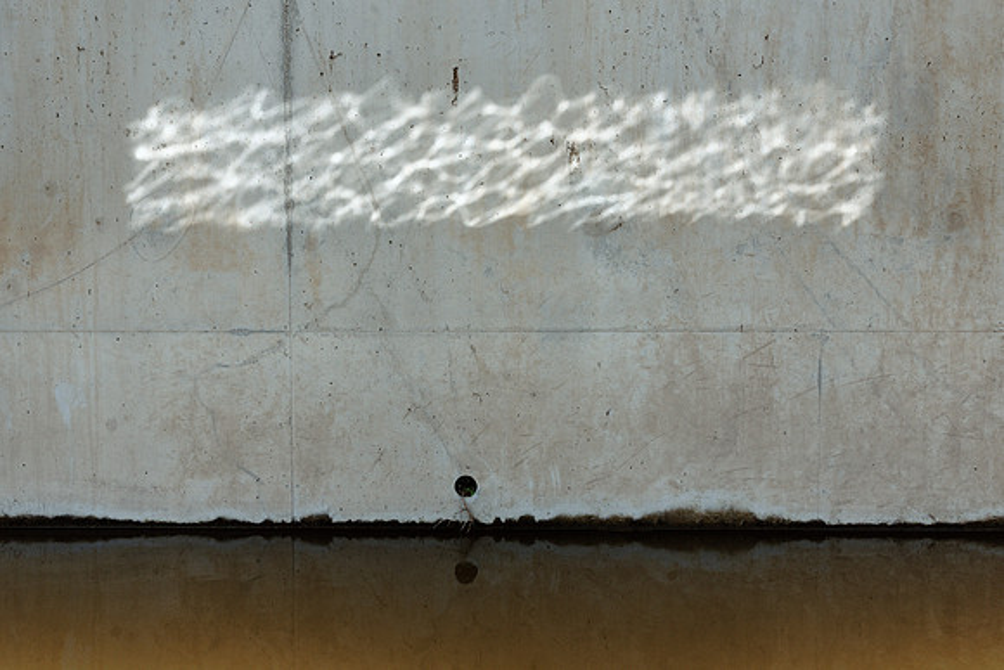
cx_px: 502
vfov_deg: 42.3
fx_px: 865
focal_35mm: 31
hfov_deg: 60.3
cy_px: 335
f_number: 4
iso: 125
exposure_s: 1/200
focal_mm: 11.46
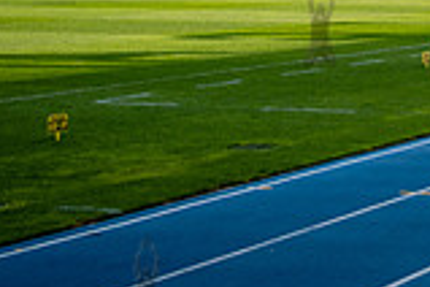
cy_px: -111
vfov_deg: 10.0
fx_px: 1600
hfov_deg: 14.2
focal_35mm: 134
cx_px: 665
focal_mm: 35
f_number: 4.5
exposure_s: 1/800
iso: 100
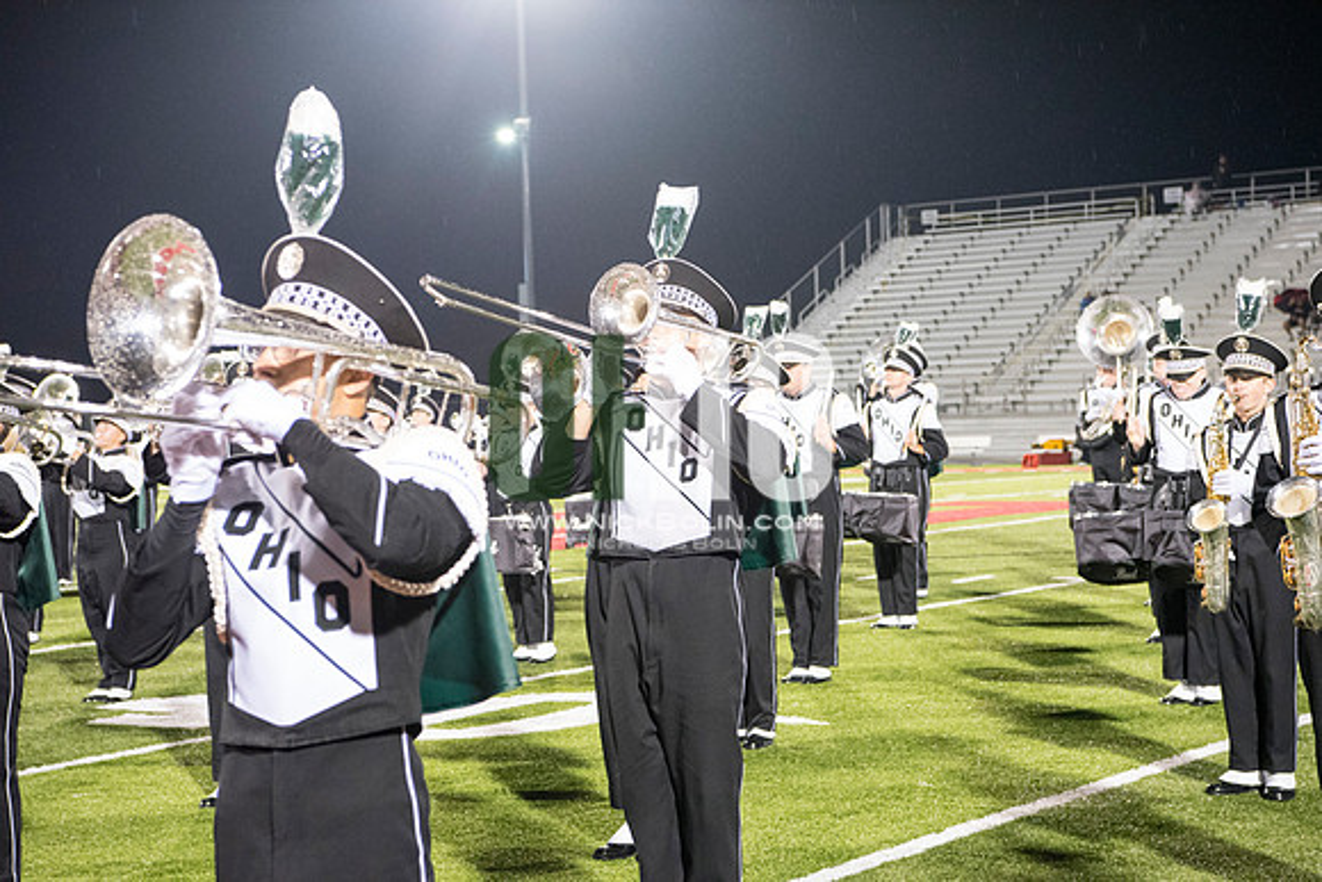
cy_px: 441
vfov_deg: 19.5
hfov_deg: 28.8
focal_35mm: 70
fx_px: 2571
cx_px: 661
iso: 5000
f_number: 5.6
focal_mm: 70
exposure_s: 1/125
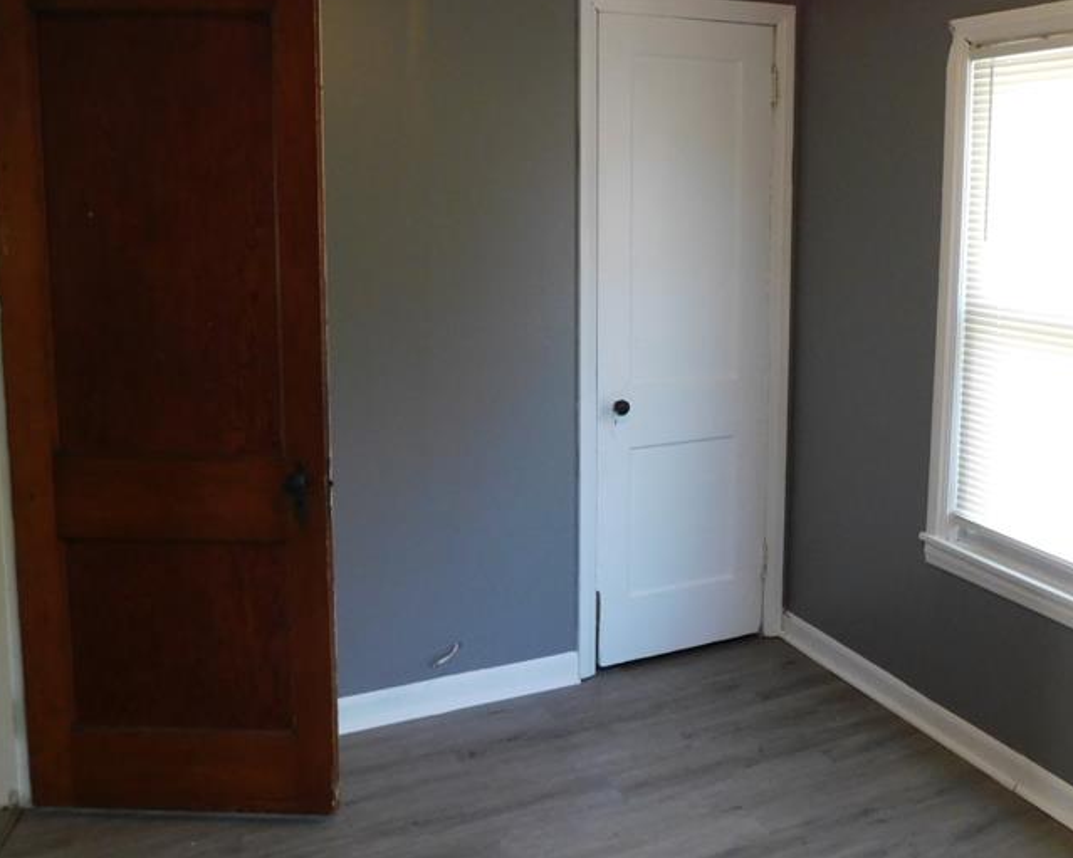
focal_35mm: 36
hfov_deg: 49.5
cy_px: 322
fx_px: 1143
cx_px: 702
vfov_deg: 40.9
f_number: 3
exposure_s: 1/30
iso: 280
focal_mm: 4
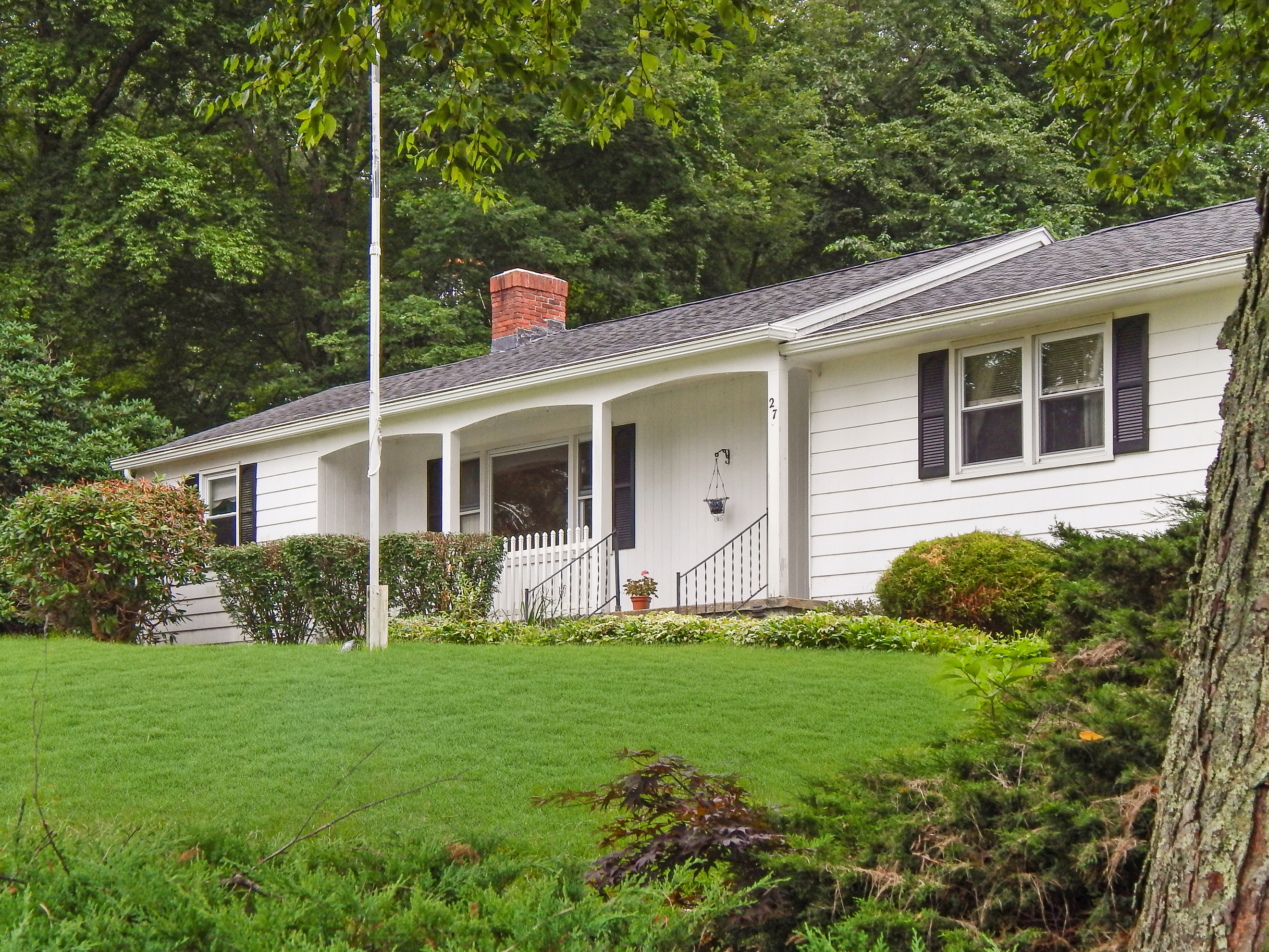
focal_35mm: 57
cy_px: 438
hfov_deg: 33.8
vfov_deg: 25.7
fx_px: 2090
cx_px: 663
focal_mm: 8.6
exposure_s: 1/160
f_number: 3.7
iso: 125
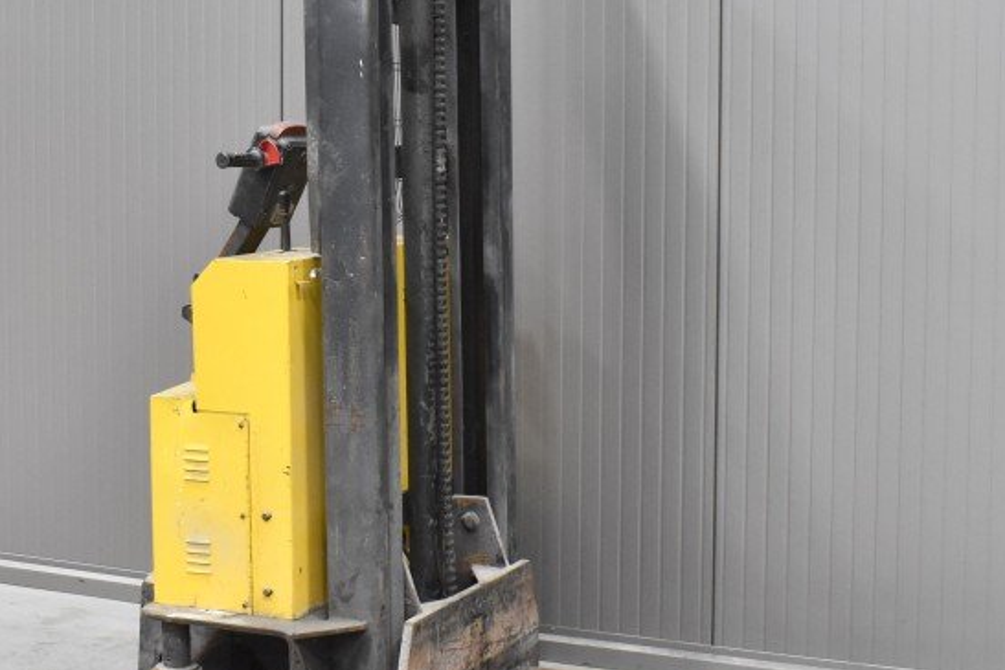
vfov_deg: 19.7
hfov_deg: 29.2
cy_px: 257
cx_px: 483
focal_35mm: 69
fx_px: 1929
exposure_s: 1/30
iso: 1600
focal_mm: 21
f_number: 5
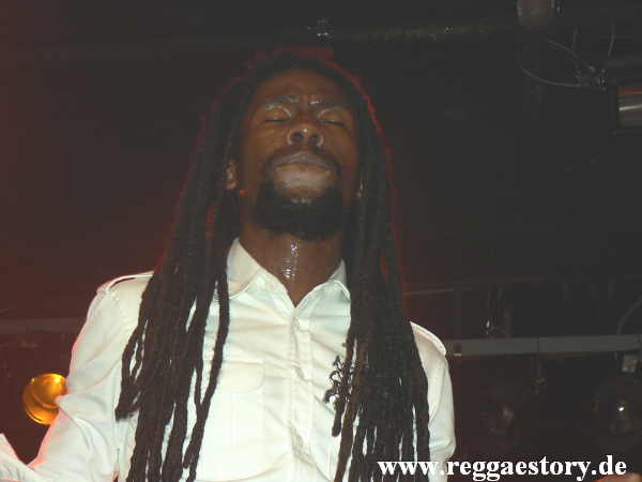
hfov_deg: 24.1
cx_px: 321
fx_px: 1502
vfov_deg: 18.2
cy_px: 241
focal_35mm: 81
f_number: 3.2
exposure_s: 1/60
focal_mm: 14
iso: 100
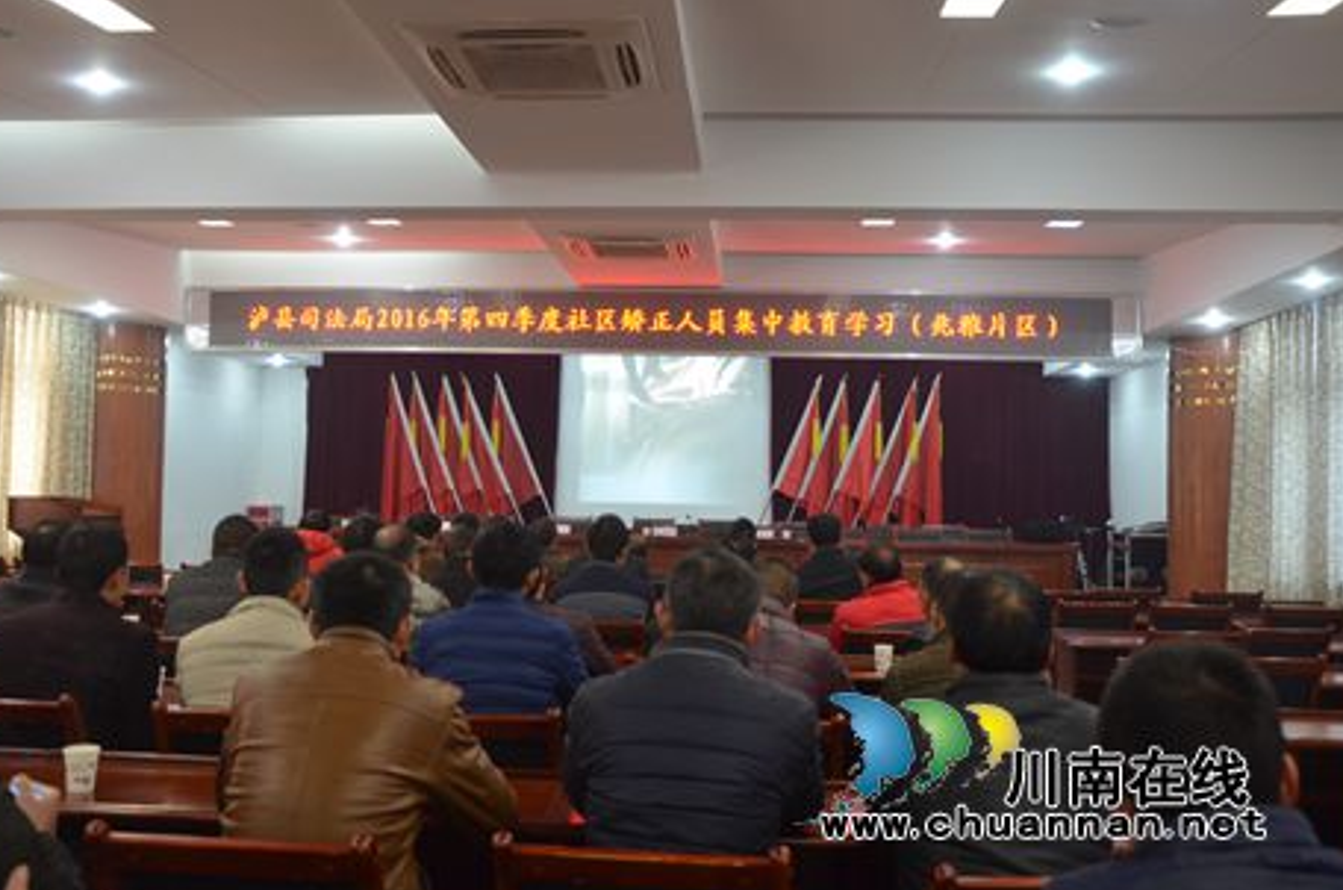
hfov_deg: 55.1
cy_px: 435
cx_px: 645
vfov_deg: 38.1
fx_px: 1286
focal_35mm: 35
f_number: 3.8
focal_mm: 21
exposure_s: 1/30
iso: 1250
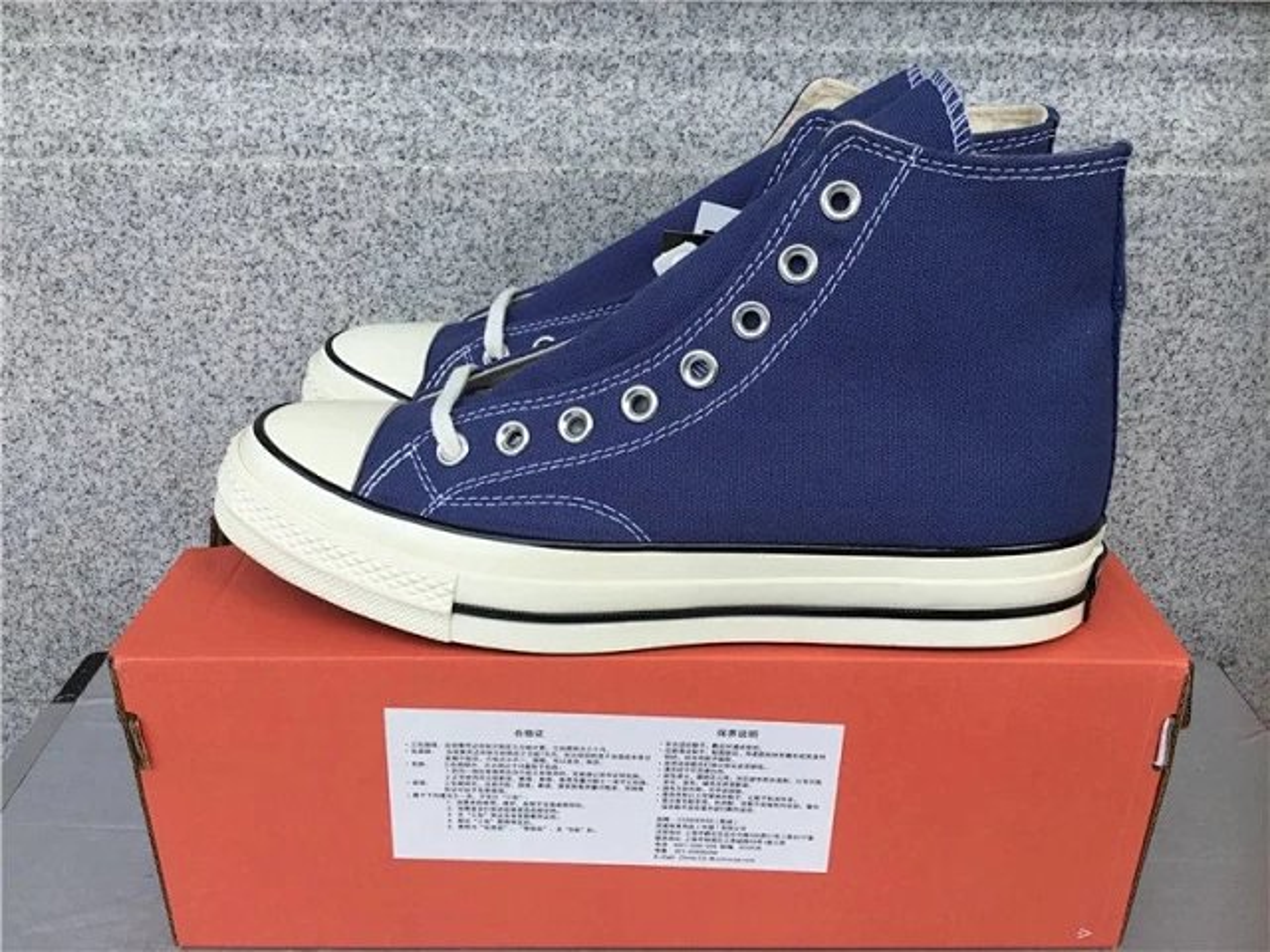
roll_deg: -0.1
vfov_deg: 45.4
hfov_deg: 58.4
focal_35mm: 31
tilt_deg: -25.7
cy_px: 476
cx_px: 635
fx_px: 1137
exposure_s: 1/617
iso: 25
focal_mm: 3.3
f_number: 2.4
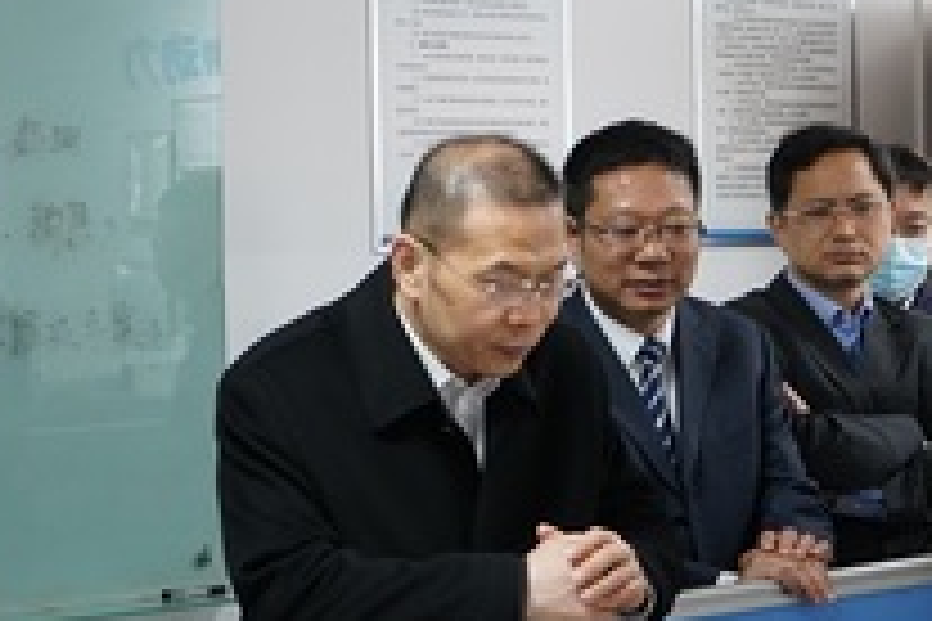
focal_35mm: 112
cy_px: 225
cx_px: 774
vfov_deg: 12.2
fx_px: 2899
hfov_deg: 18.1
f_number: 4.5
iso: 3200
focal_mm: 58
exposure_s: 1/60
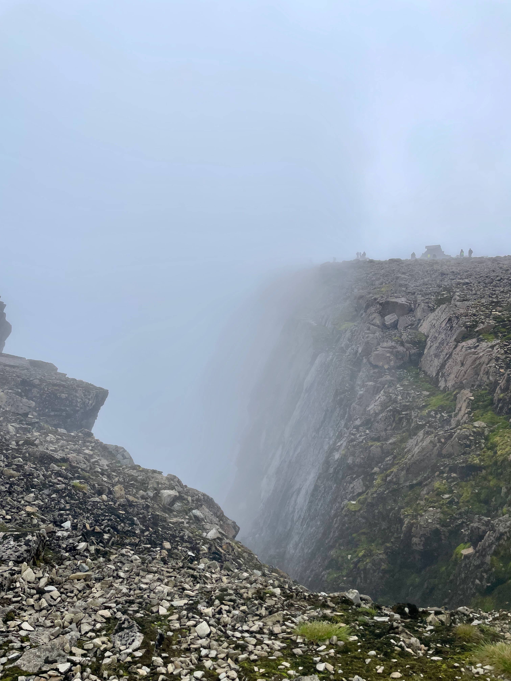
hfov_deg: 53.1
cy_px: 340
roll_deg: +1.0
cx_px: 256
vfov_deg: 67.3
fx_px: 512
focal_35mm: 26
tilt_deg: -5.7
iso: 32
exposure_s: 1/3861
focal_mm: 4.2
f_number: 1.6
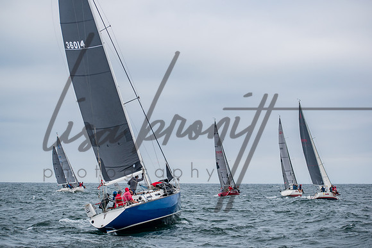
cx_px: 186
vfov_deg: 12.7
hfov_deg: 19.0
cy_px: 124
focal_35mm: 107
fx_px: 1111
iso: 400
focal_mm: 70
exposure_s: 1/500
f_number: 5.6
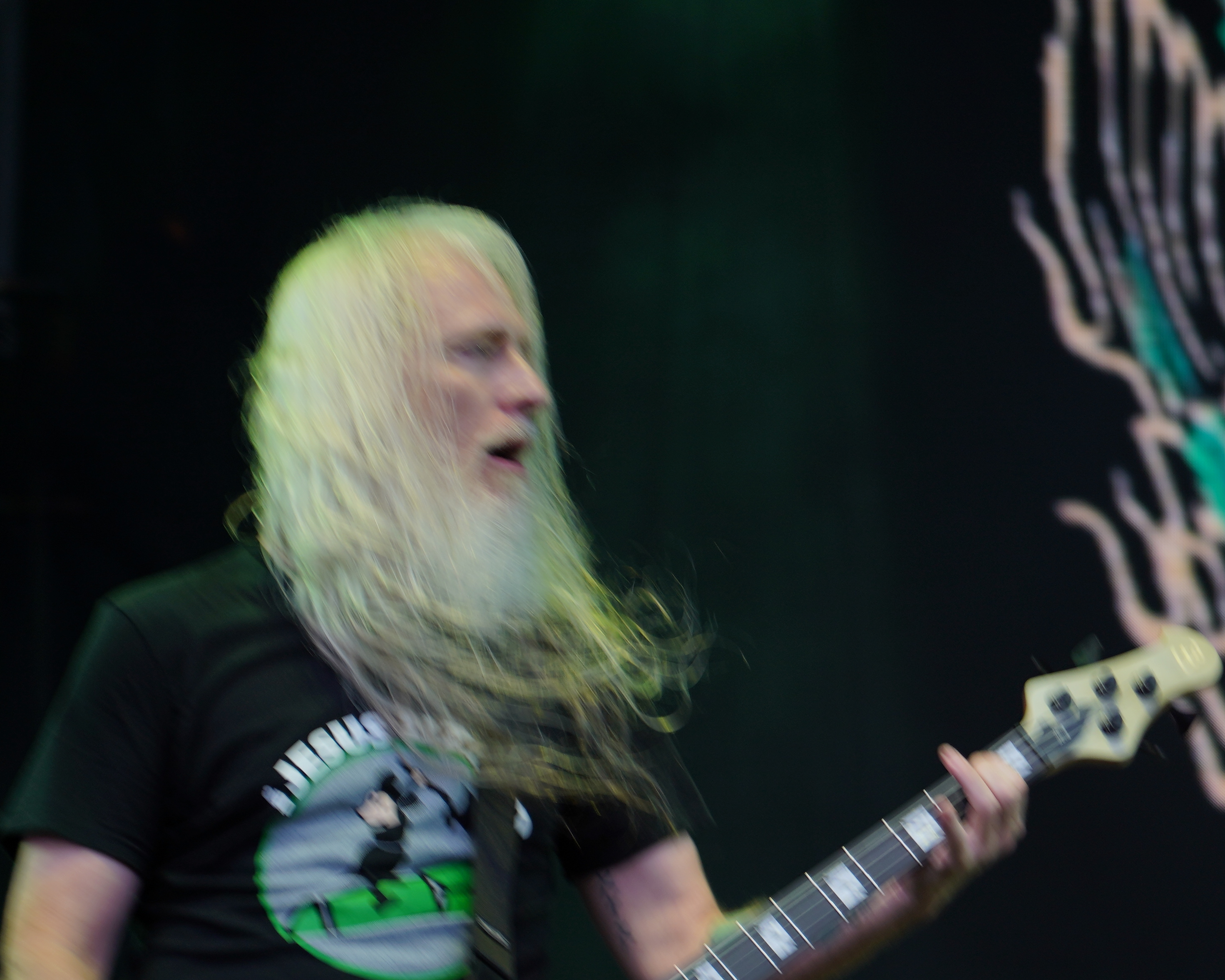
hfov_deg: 10.9
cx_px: 1158
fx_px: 6382
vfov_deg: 8.8
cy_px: 800
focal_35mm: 176
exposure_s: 1/125
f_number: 4
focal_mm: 92
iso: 160
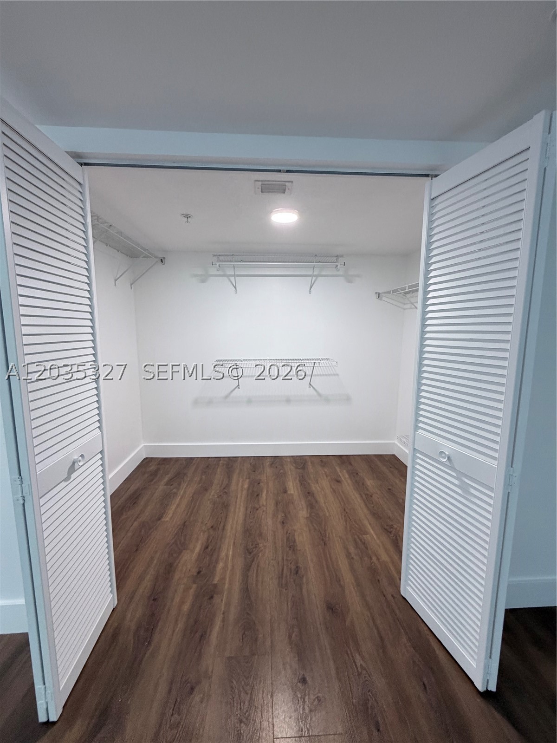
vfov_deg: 102.1
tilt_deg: -7.7
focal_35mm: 14
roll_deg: +0.3
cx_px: 278
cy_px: 372
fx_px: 300
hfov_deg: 85.7
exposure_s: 1/60
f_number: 2.2
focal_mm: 2.22
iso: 320
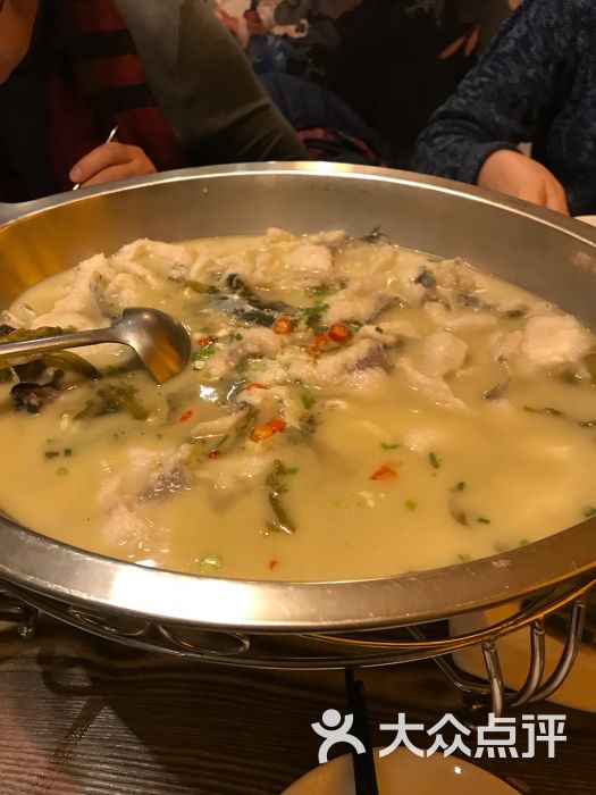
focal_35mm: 28
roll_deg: +4.1
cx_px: 298
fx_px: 643
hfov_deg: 49.7
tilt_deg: -42.5
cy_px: 398
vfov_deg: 63.4
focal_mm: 3.99
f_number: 1.8
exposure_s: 1/16
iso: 80
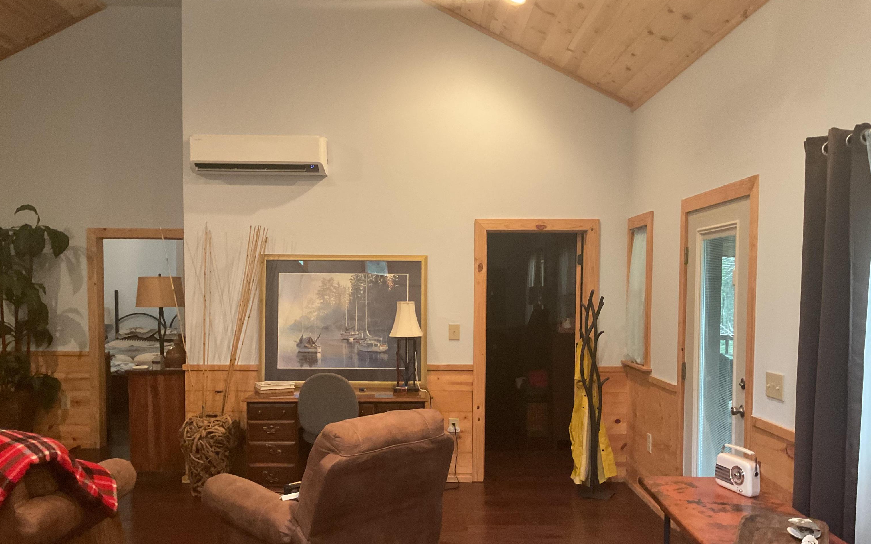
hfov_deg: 61.2
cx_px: 436
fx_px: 736
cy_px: 325
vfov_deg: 40.4
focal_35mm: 31
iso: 320
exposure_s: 1/30
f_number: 1.8
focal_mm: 3
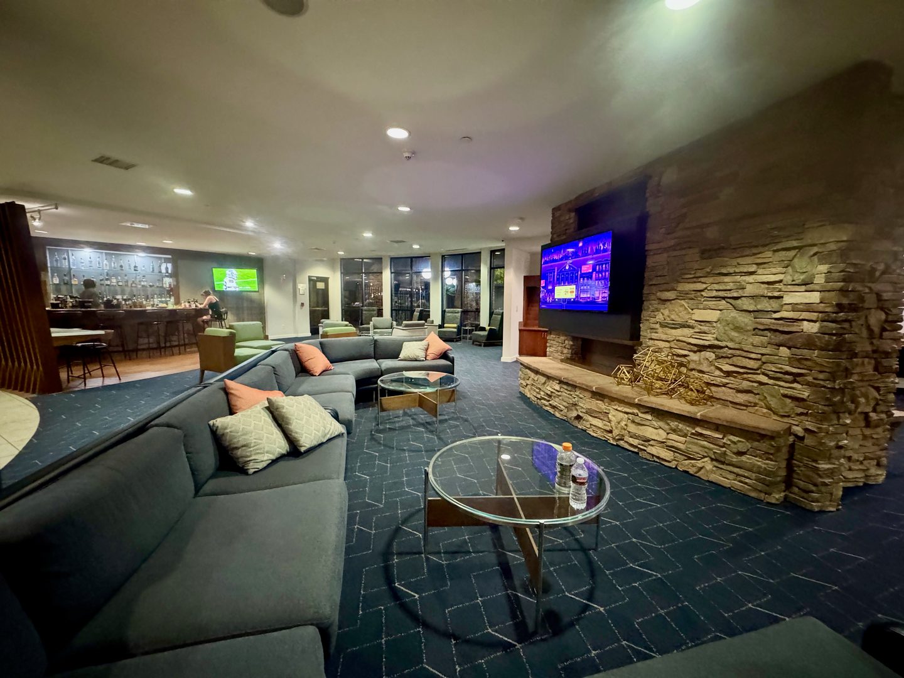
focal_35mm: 14
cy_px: 339
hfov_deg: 102.1
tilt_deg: -6.8
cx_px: 452
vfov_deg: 85.7
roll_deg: -0.7
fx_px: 366
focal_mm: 2.22
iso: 1250
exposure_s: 1/40
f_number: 2.2
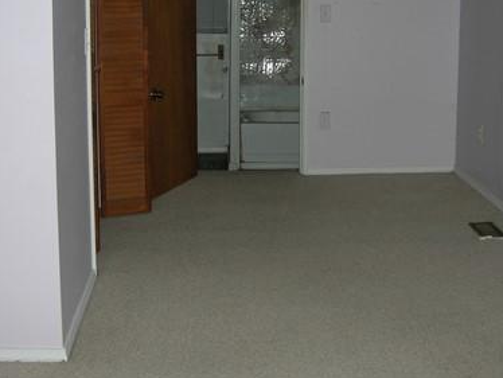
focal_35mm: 65
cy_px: 125
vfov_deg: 22.5
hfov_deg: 29.7
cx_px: 299
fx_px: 945
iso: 64
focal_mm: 7.8
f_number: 2.8
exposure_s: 1/60.1
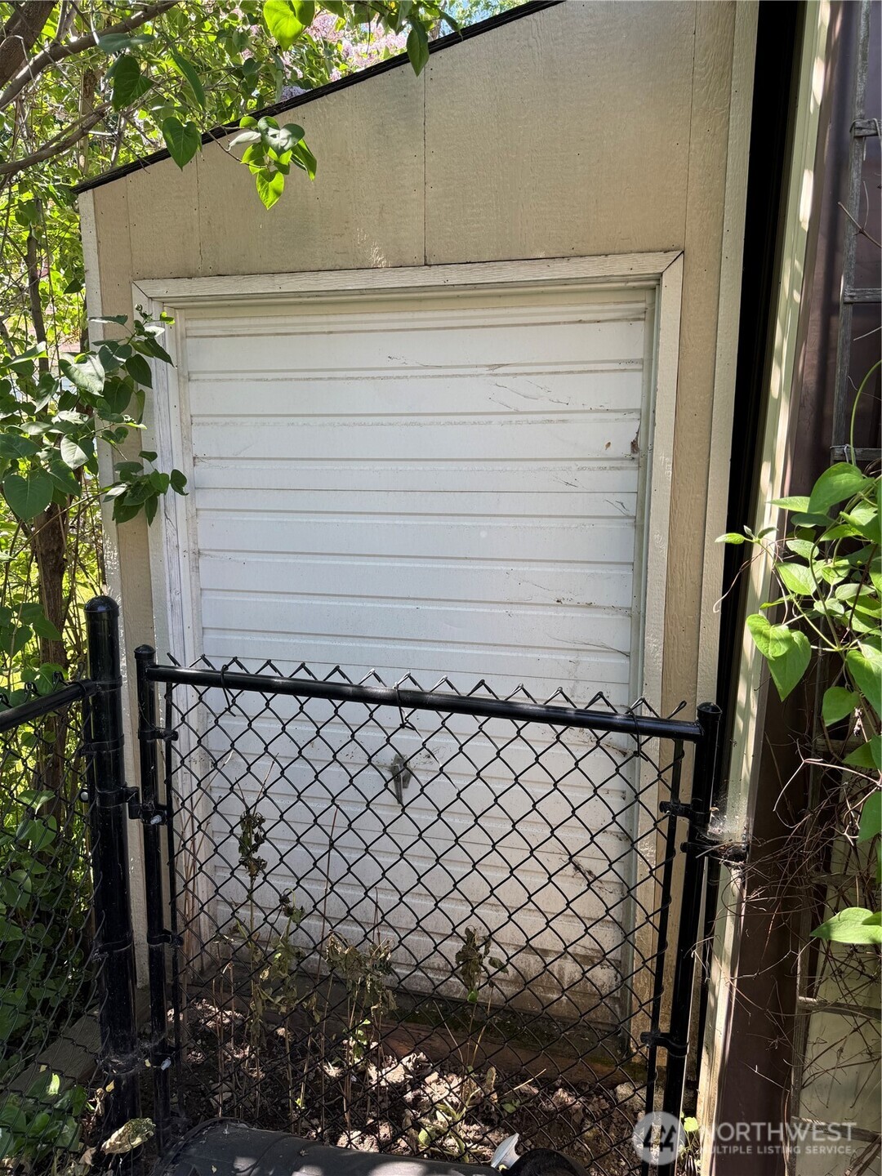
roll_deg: -1.6
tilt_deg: -10.8
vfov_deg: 71.6
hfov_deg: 56.8
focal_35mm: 24
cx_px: 441
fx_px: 815
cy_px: 588
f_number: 1.78
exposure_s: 1/362
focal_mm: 6.76
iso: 80
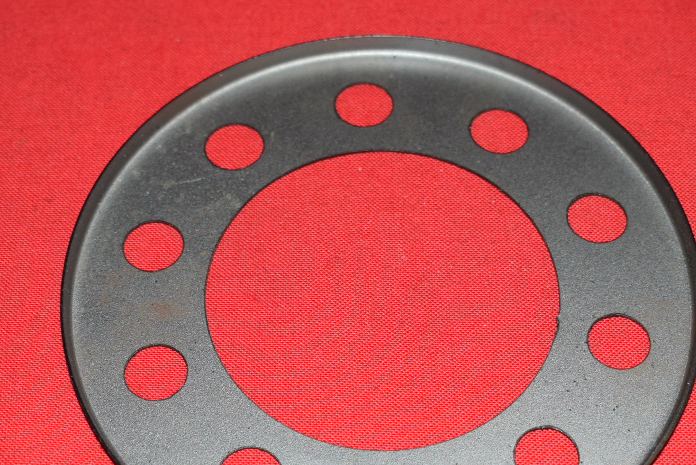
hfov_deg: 22.1
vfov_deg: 14.8
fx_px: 1783
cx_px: 353
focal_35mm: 92
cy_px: 304
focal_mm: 27
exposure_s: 1/200
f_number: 5
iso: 400
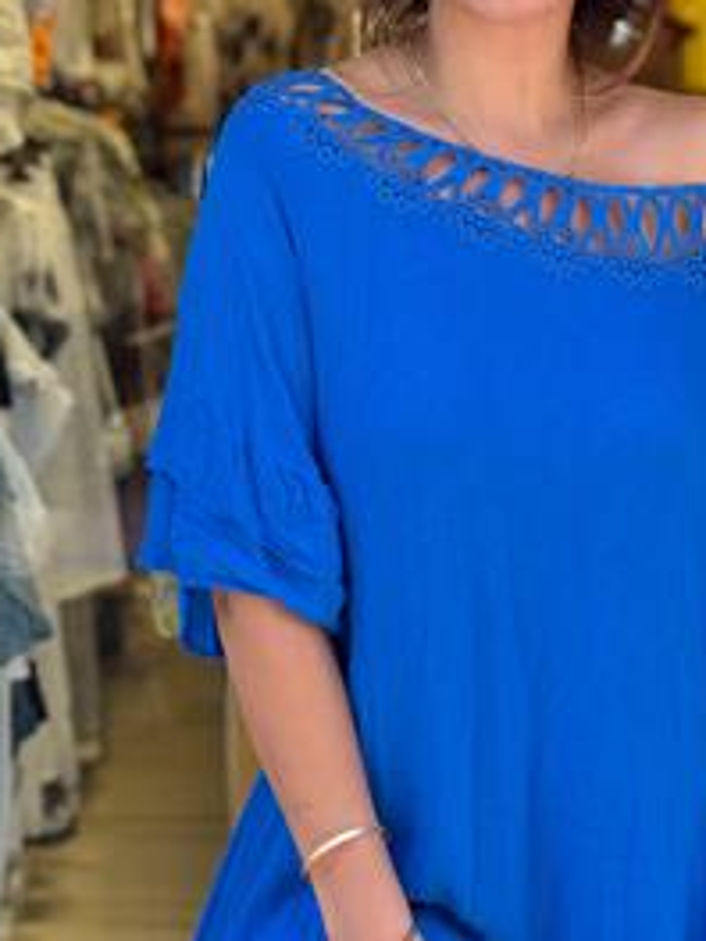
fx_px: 2040
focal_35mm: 75
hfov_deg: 19.5
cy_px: 251
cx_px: 496
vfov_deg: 25.7
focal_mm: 6.76
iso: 64
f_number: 1.78
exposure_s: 1/341
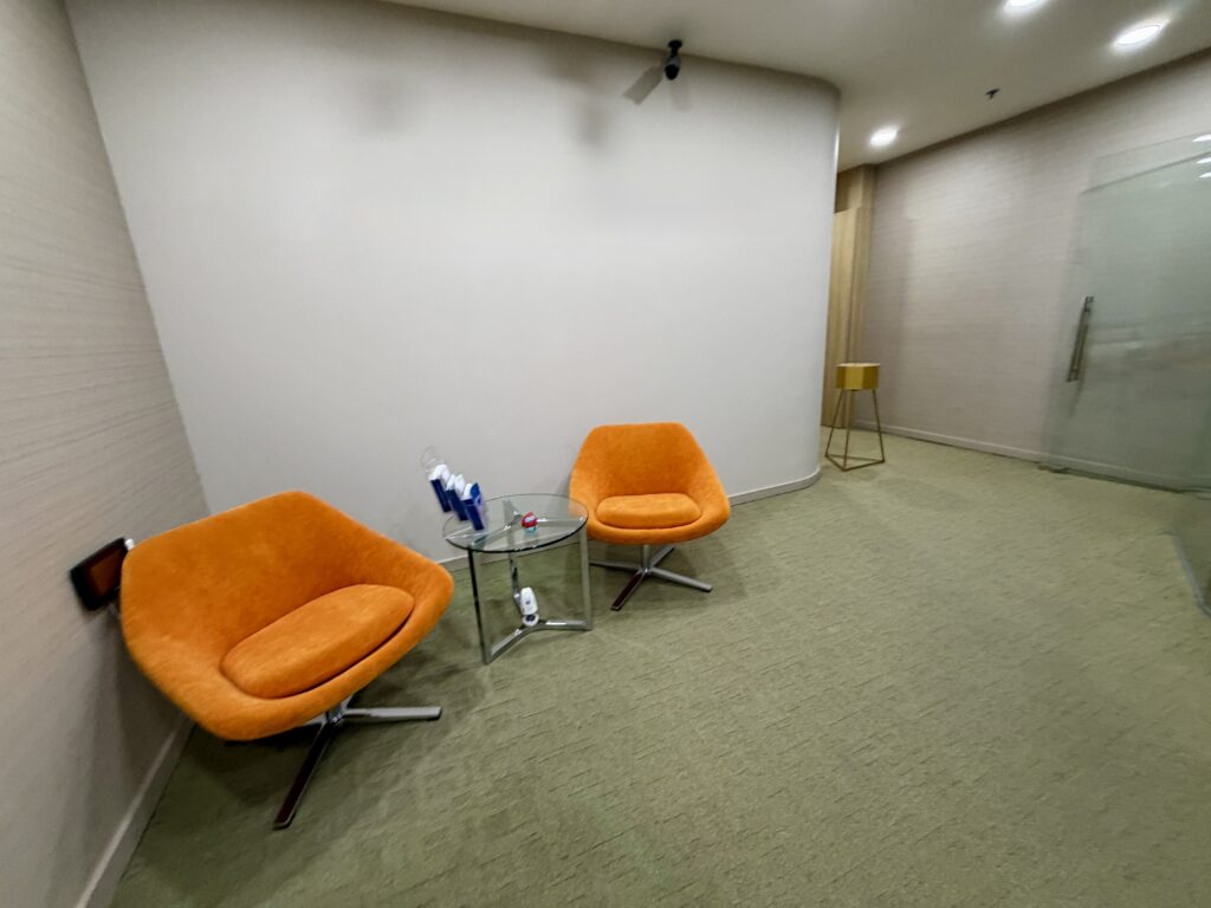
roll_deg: +1.8
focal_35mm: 14
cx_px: 606
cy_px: 454
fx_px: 490
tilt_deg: -8.0
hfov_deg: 102.1
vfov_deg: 85.7
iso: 200
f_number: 2.2
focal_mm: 2.22
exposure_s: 1/50
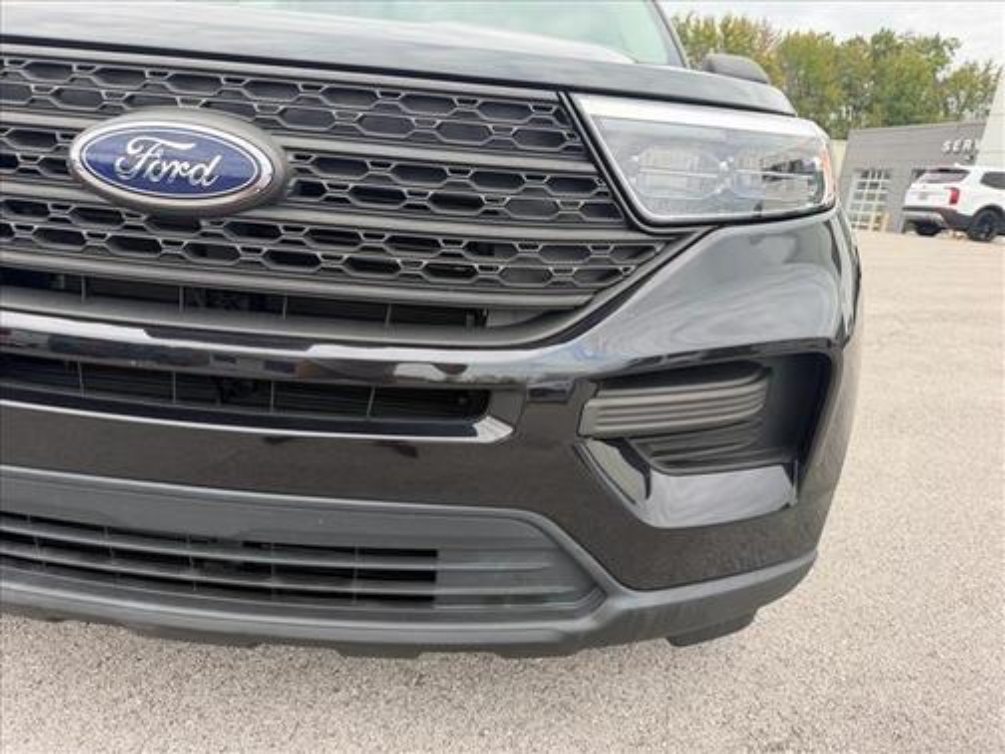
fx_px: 697
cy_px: 377
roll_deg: -4.4
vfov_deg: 56.8
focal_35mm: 24
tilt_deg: -13.5
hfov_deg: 71.6
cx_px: 502
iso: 80
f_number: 1.78
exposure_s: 1/209
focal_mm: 6.76
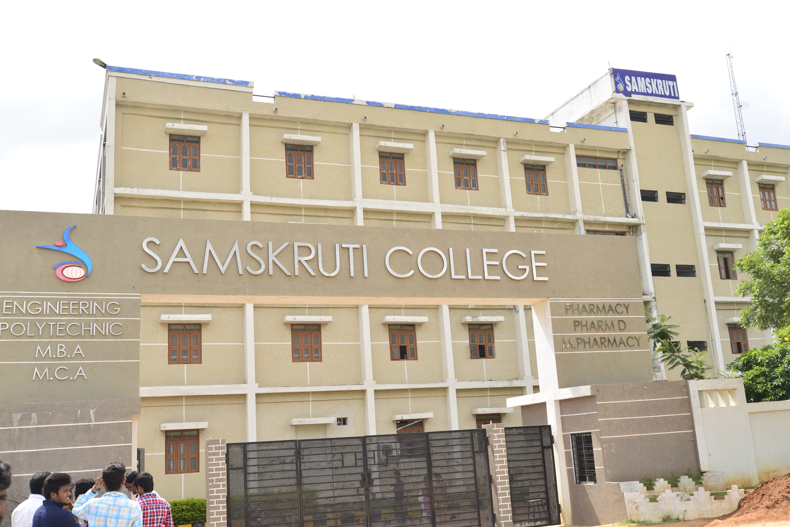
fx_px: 768
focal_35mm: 35
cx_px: 395
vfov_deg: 37.9
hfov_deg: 54.4
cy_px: 264
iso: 100
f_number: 8
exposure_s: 1/125
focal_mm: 35
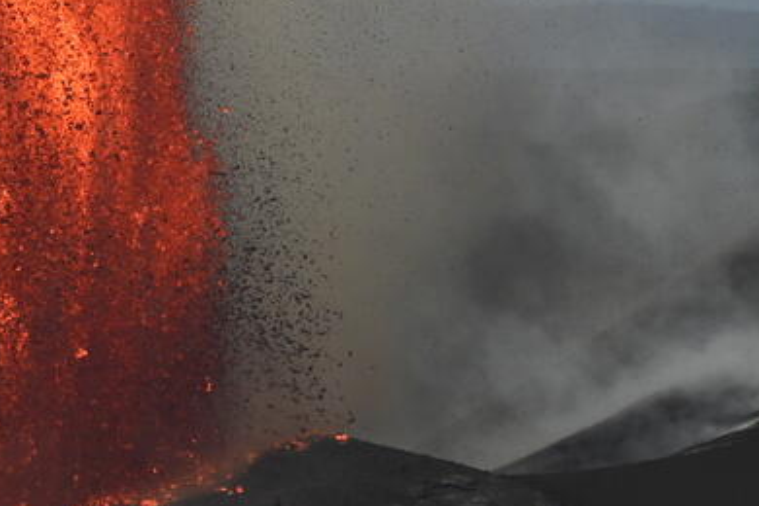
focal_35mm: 428
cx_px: -413
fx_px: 9023
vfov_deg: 3.2
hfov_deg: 4.8
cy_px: 92
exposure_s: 1/250
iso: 280
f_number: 6.3
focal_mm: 125
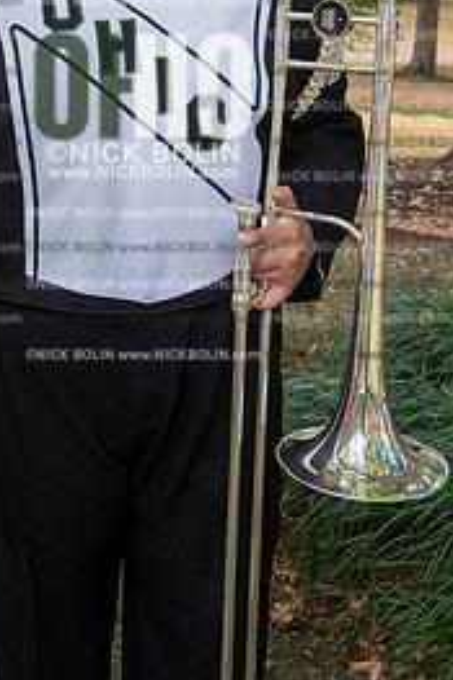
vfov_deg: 30.0
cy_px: 106
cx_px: 142
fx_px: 1228
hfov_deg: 20.8
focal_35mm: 65
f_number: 8
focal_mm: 38
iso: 500
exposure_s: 1/100
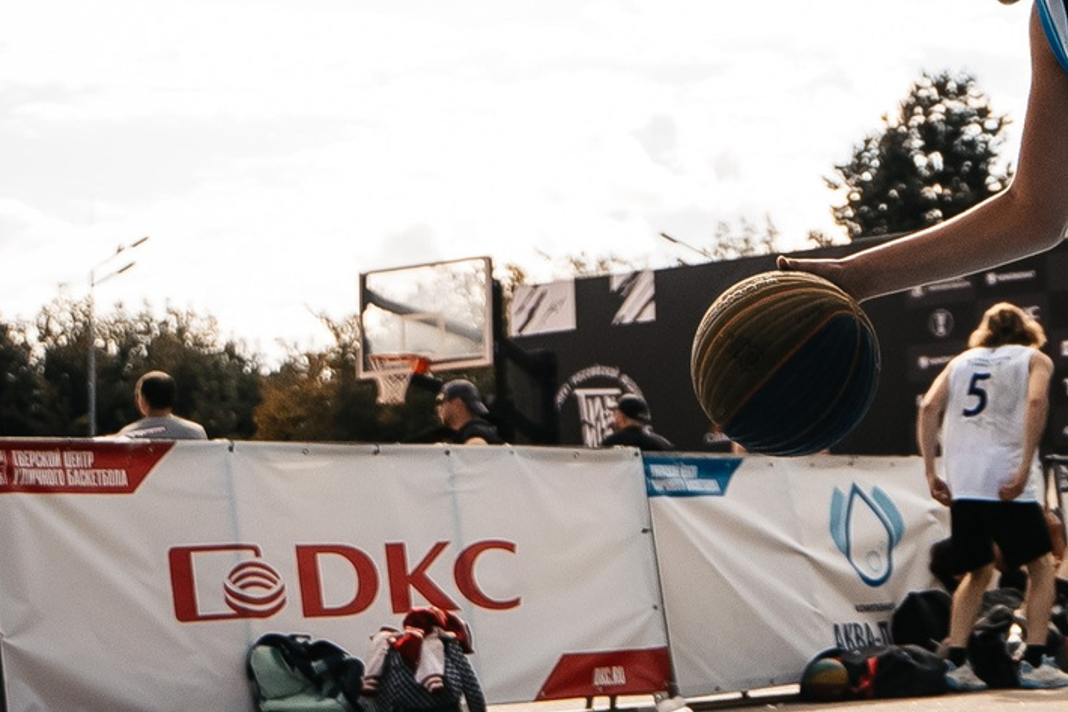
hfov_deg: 19.0
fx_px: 2995
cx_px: 1307
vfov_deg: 13.5
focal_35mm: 101
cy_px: 251
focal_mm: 28
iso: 400
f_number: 2.8
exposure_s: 1/8000
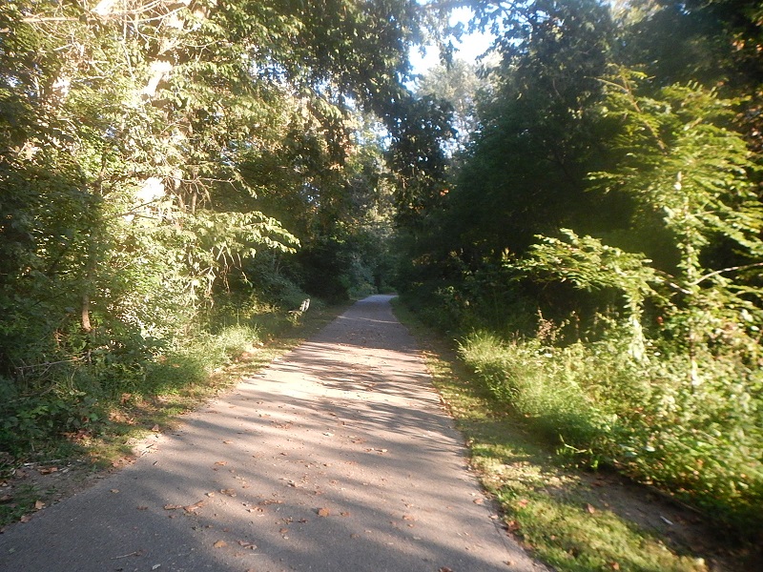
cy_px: 286
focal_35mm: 28
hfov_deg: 63.4
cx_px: 382
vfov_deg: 49.7
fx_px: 617
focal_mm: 5
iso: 400
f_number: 3.9
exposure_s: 1/200
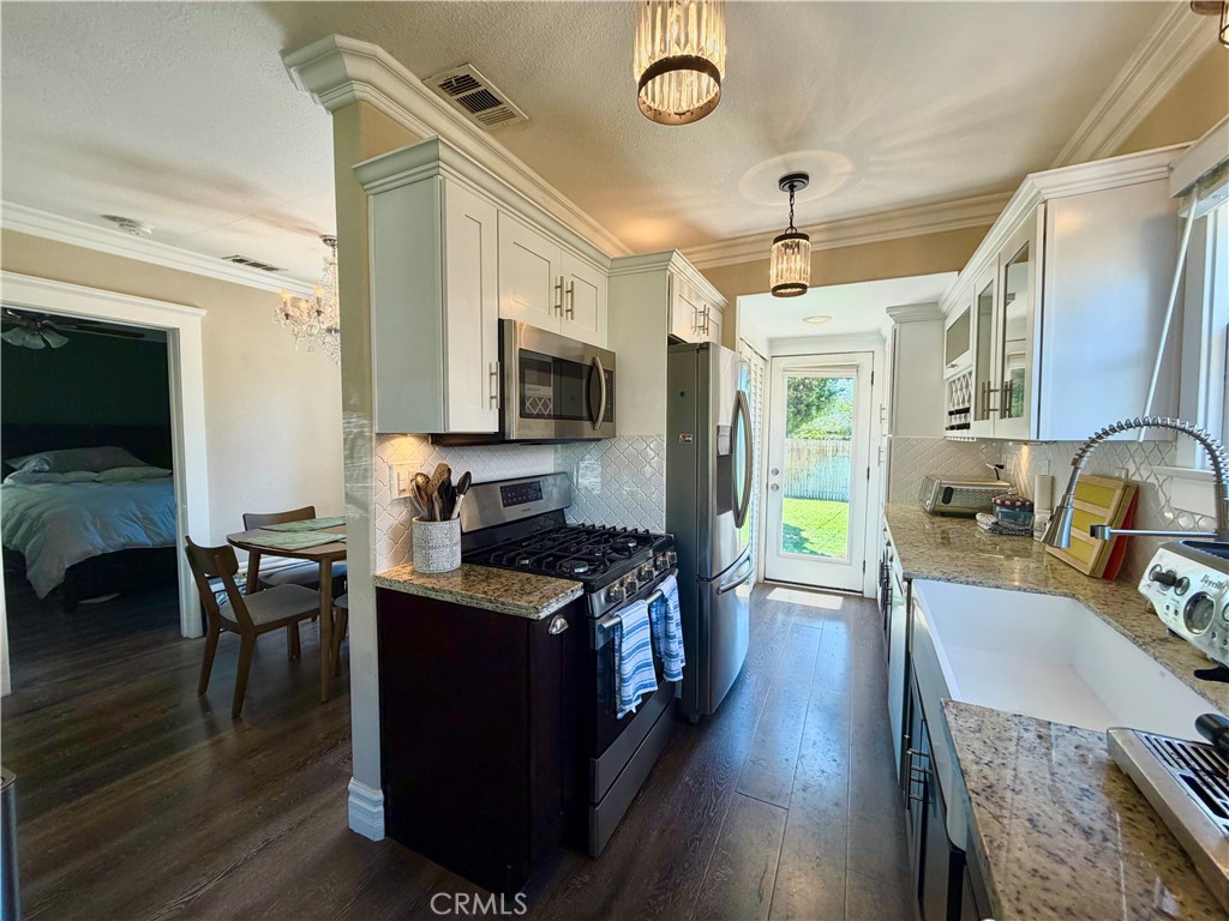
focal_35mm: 14
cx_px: 614
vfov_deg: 85.7
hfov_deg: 102.1
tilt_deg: -1.9
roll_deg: +0.3
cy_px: 460
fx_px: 497
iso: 125
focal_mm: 2.22
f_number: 2.2
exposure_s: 1/120
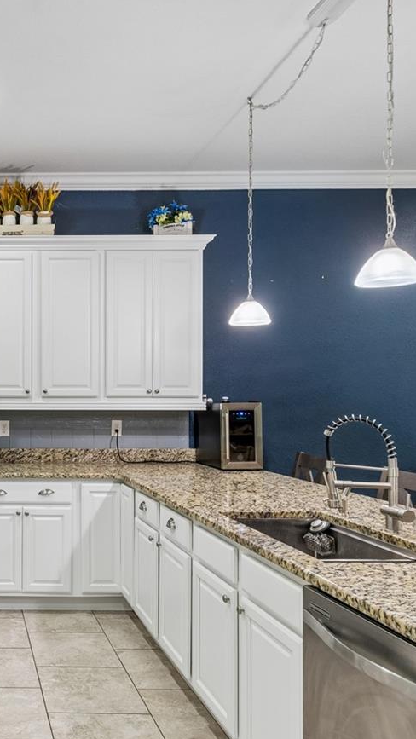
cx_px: -39
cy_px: 398
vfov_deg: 66.0
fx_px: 568
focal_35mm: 29
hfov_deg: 34.7
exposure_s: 1/5
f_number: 7.1
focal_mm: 10
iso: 100
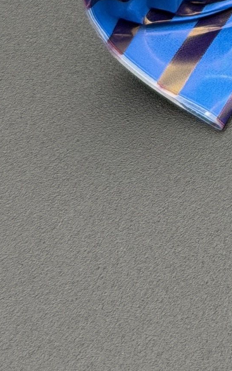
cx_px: 449
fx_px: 2407
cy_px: -257
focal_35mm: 238
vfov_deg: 8.5
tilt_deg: -57.3
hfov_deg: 5.4
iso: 100
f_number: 1.78
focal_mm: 6.76
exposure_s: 1/100
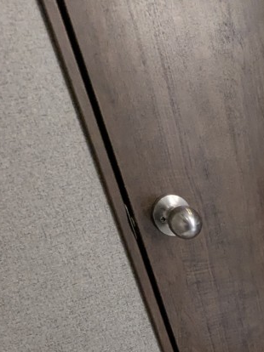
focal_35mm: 54
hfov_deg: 21.9
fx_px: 550
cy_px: 445
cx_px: 407
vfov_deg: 29.4
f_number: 2.2
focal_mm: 2.35
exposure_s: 1/245
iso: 251
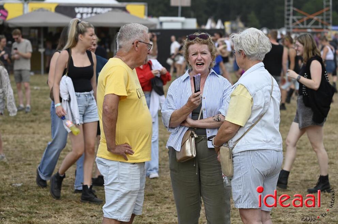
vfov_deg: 10.5
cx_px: 169
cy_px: 112
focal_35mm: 130
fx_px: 1219
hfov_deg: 15.8
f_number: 5.6
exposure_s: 1/250
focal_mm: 130
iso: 100
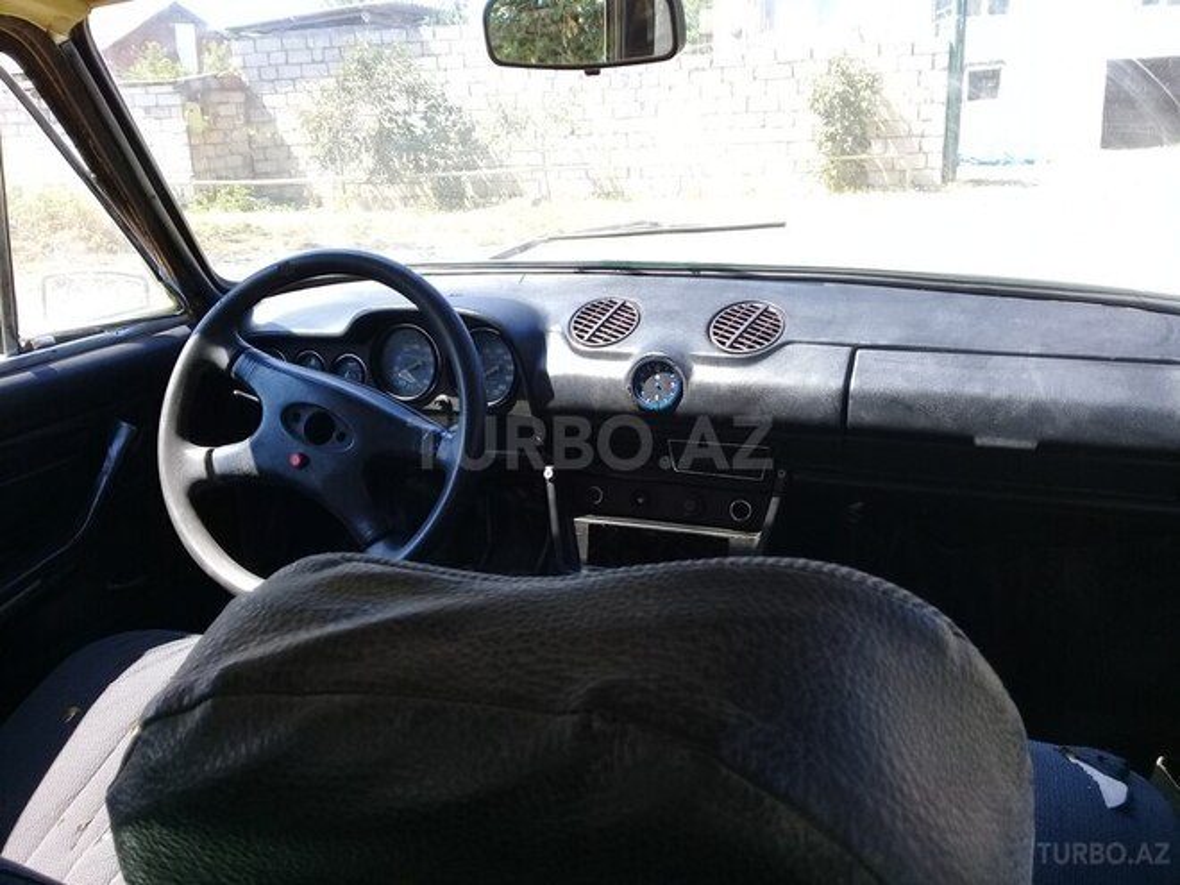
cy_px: 442
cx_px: 590
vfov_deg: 45.4
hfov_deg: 58.4
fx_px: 1057
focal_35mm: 31
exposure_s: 1/198
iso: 50
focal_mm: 3.3
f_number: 2.2
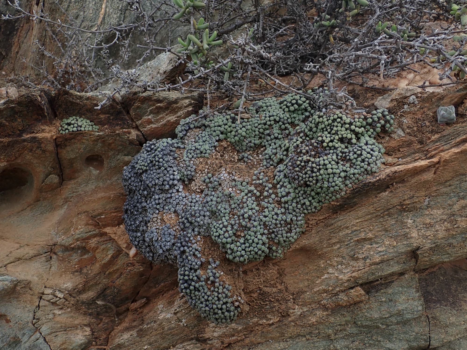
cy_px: 175
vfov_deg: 46.8
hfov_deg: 60.0
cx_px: 234
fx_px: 405
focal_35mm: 30
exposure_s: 1/400
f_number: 3.2
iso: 100
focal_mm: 5.5
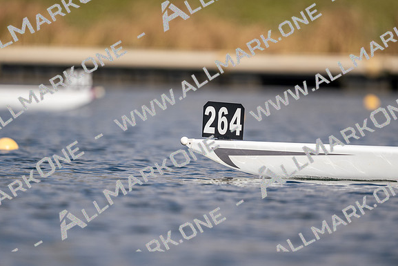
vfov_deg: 1.5
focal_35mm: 905
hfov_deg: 2.3
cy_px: 133
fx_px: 10007
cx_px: 199
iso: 160
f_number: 4
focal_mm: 600
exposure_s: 1/2000
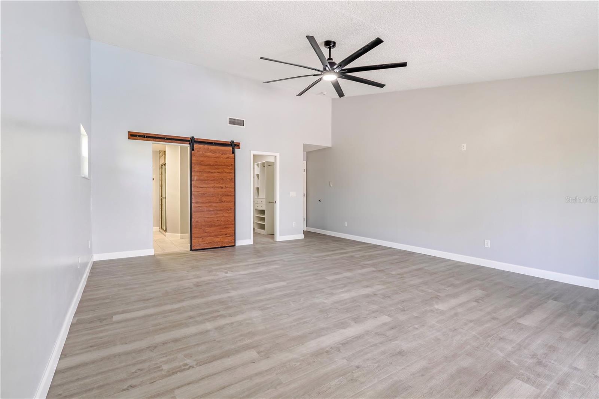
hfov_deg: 95.0
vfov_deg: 72.0
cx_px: 300
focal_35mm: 16
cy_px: 200
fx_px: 274
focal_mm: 11
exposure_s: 1/125
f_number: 9
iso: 250
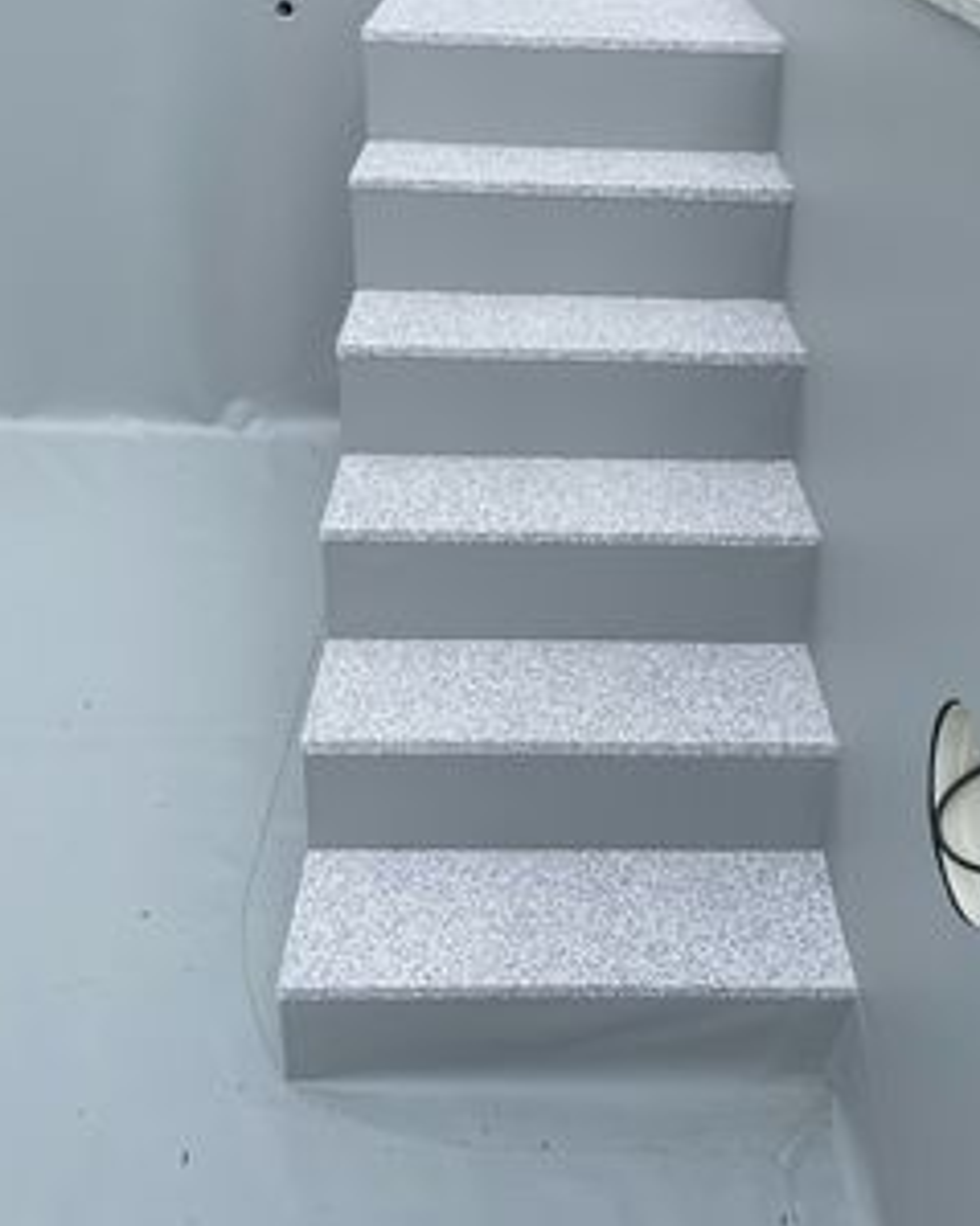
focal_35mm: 34
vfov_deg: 51.9
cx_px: 595
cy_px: 414
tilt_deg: -26.2
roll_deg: -2.7
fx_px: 1233
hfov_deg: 43.1
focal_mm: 4.2
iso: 32
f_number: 1.6
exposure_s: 1/1125
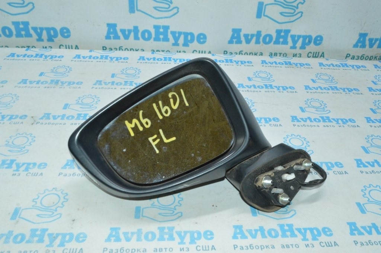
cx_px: 190
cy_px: 126
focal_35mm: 32
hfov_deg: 59.5
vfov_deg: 41.6
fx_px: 333
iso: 2500
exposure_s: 1/50
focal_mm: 21
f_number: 16
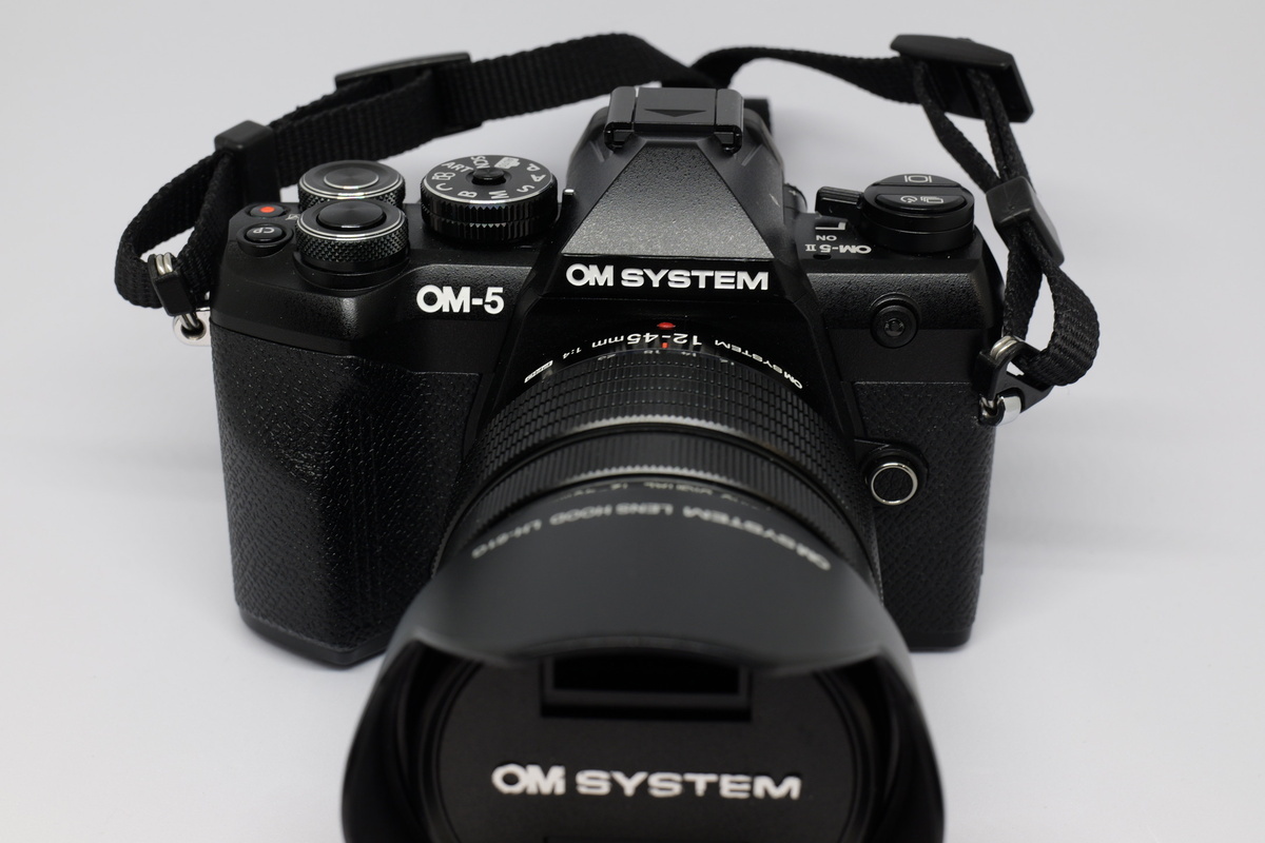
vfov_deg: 22.6
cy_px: 422
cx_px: 632
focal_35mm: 60
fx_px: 2108
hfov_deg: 33.4
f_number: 13
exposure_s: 1/10
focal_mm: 60
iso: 400
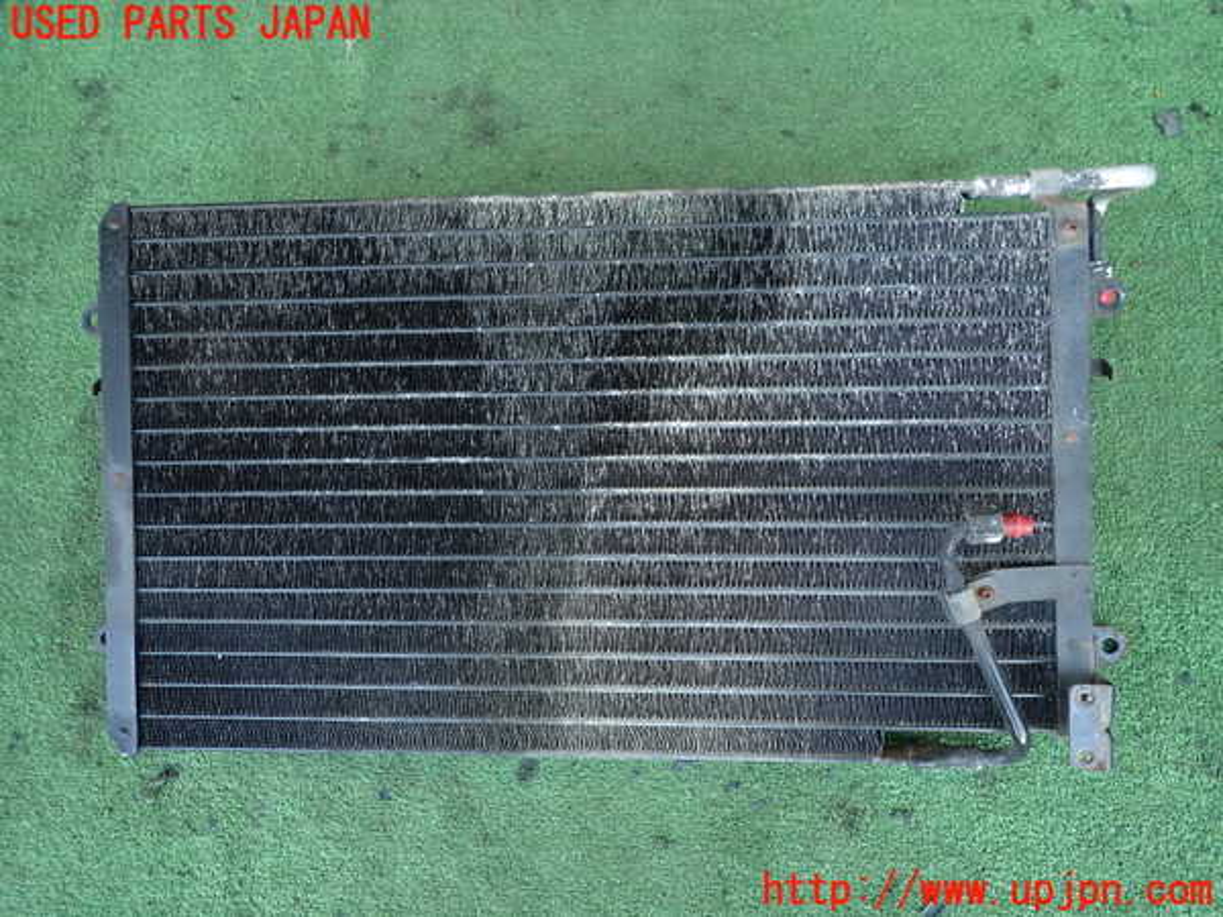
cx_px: 612
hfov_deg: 69.4
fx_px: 883
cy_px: 458
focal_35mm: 25
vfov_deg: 54.9
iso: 125
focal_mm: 4.5
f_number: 2
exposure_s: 1/60
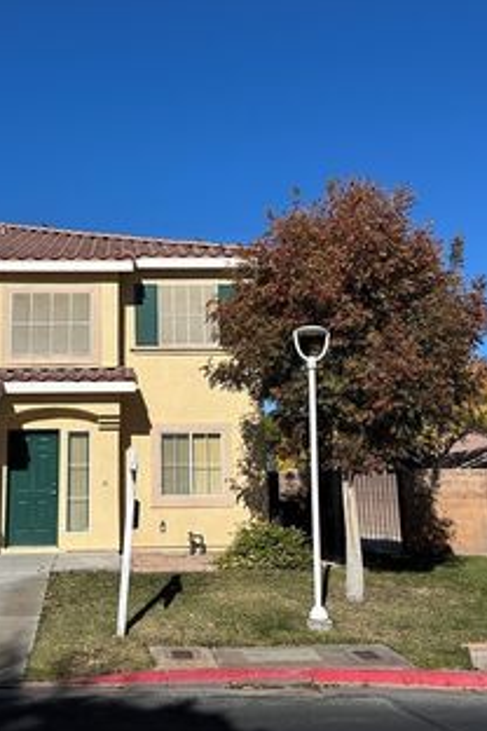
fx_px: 812
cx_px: 155
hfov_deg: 33.1
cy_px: 320
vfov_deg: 48.3
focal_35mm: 40
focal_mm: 6.86
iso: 80
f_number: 1.78
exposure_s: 1/9709
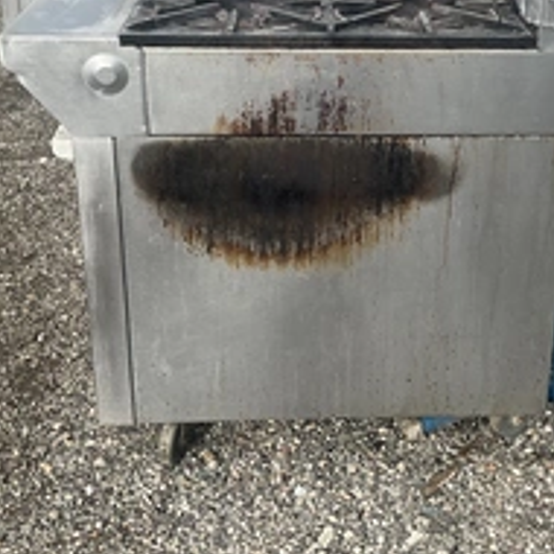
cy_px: 143
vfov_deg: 31.1
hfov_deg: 31.4
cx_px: 367
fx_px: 978
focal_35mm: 54
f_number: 1.8
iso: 25
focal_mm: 3
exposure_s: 1/978
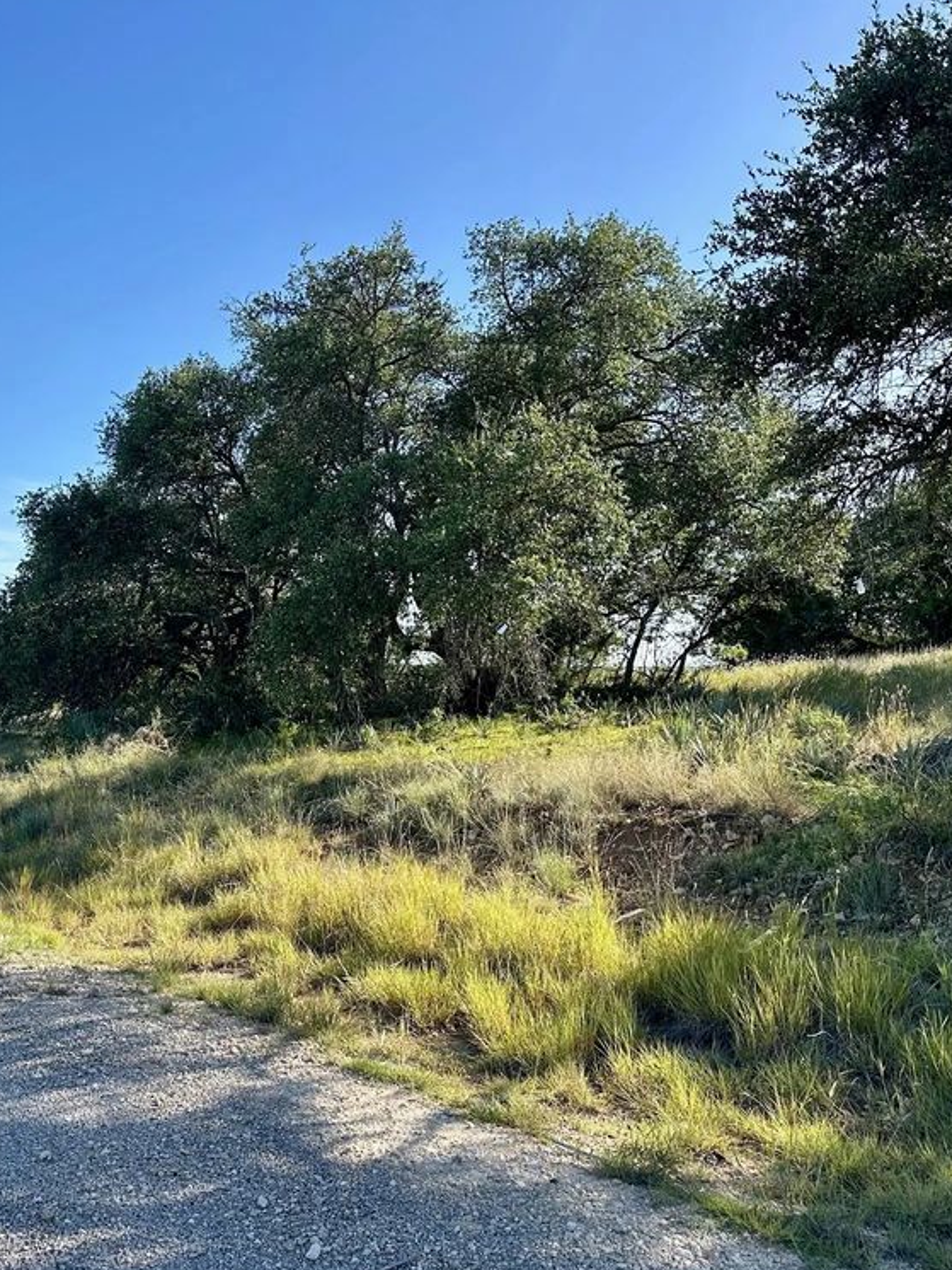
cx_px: 370
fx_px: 1210
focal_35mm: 33
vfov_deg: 55.3
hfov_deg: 42.7
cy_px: 638
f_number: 1.78
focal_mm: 6.86
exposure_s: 1/2203
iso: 80
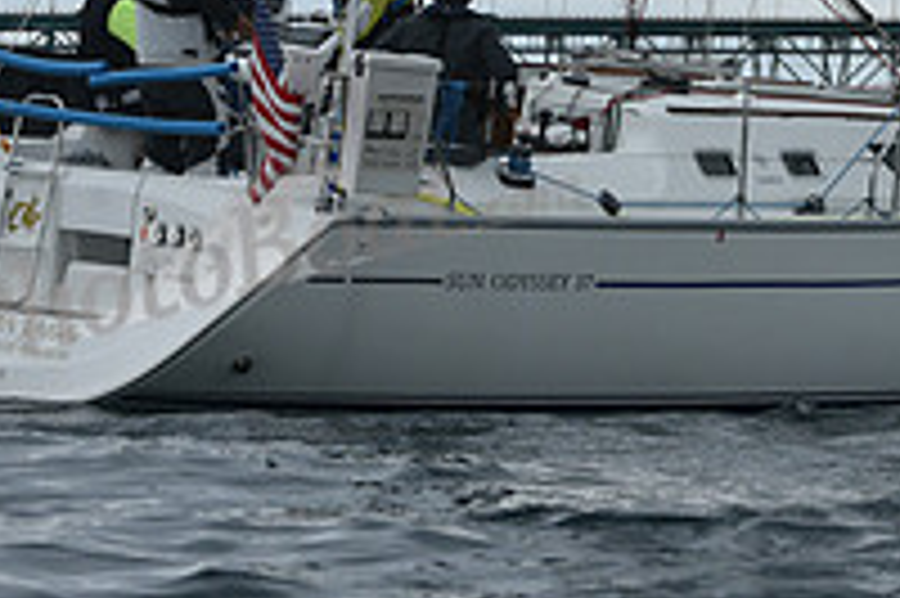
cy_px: -43
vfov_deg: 6.7
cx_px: 819
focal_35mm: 203
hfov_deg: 10.1
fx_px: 5071
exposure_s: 1/800
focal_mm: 70
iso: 250
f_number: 9
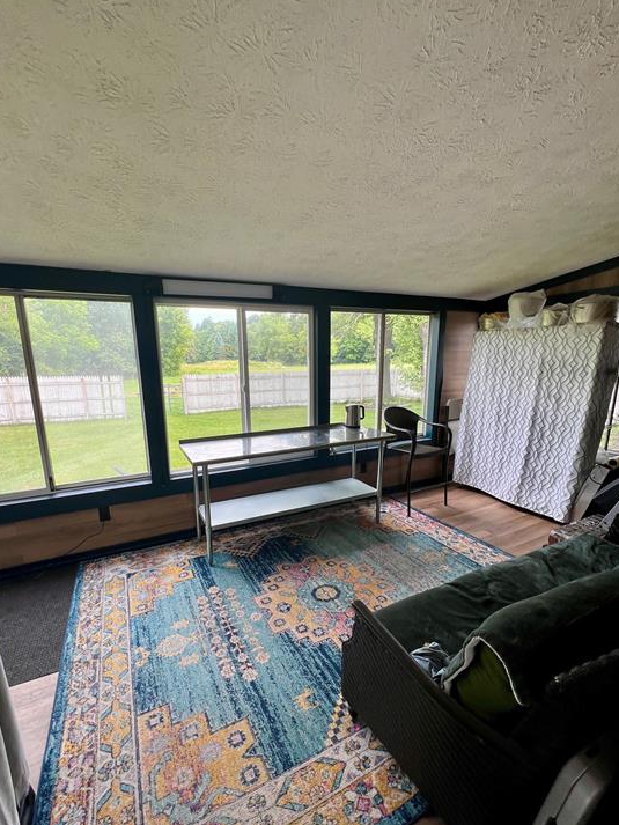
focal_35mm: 14
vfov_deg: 102.0
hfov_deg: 85.6
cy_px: 434
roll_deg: +1.8
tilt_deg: -10.2
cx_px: 290
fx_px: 334
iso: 32
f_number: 1.8
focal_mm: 1.57
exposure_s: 1/119
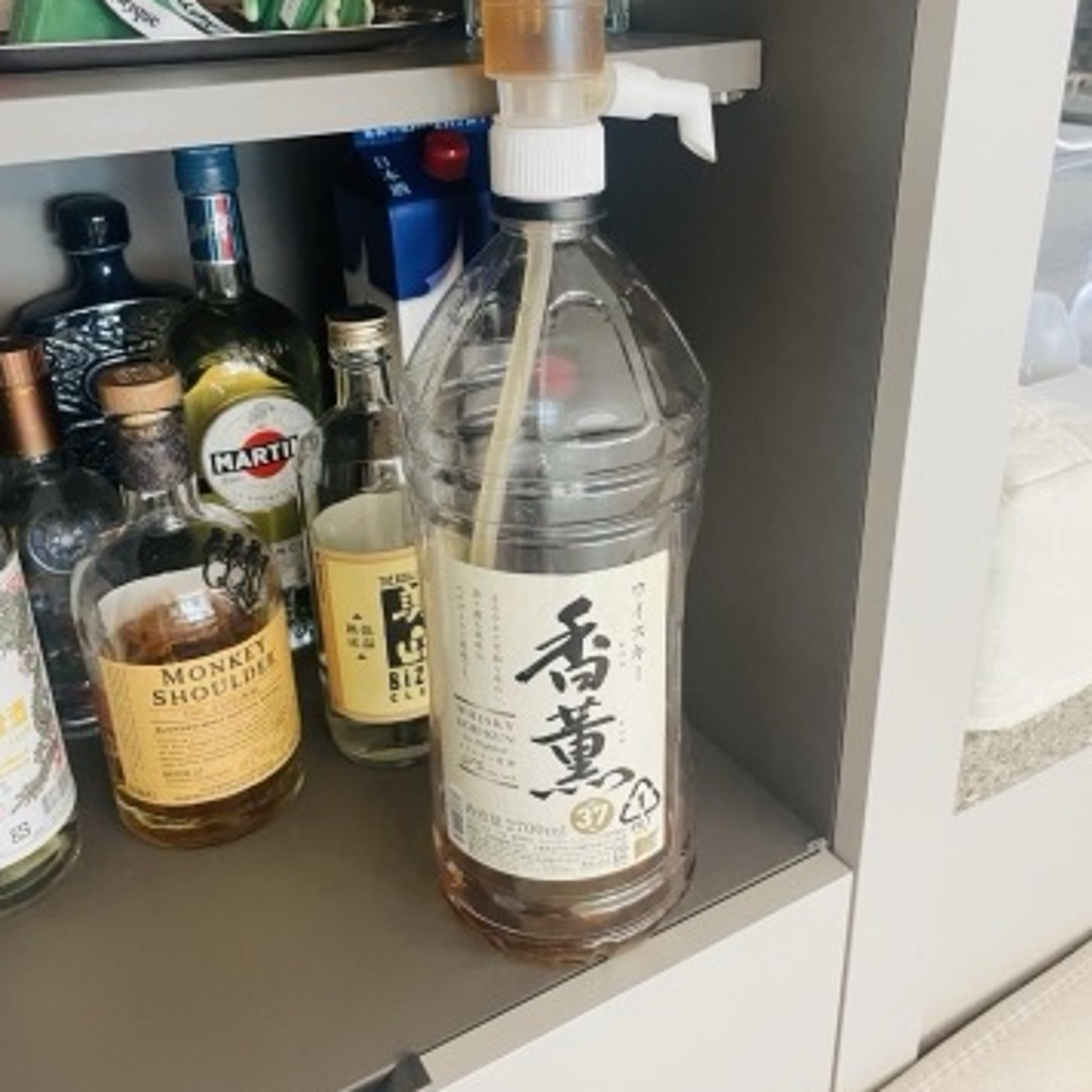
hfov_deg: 52.5
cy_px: 475
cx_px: 546
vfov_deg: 52.4
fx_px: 1106
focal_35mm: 31
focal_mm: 4.2
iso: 320
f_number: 1.6
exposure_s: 1/60
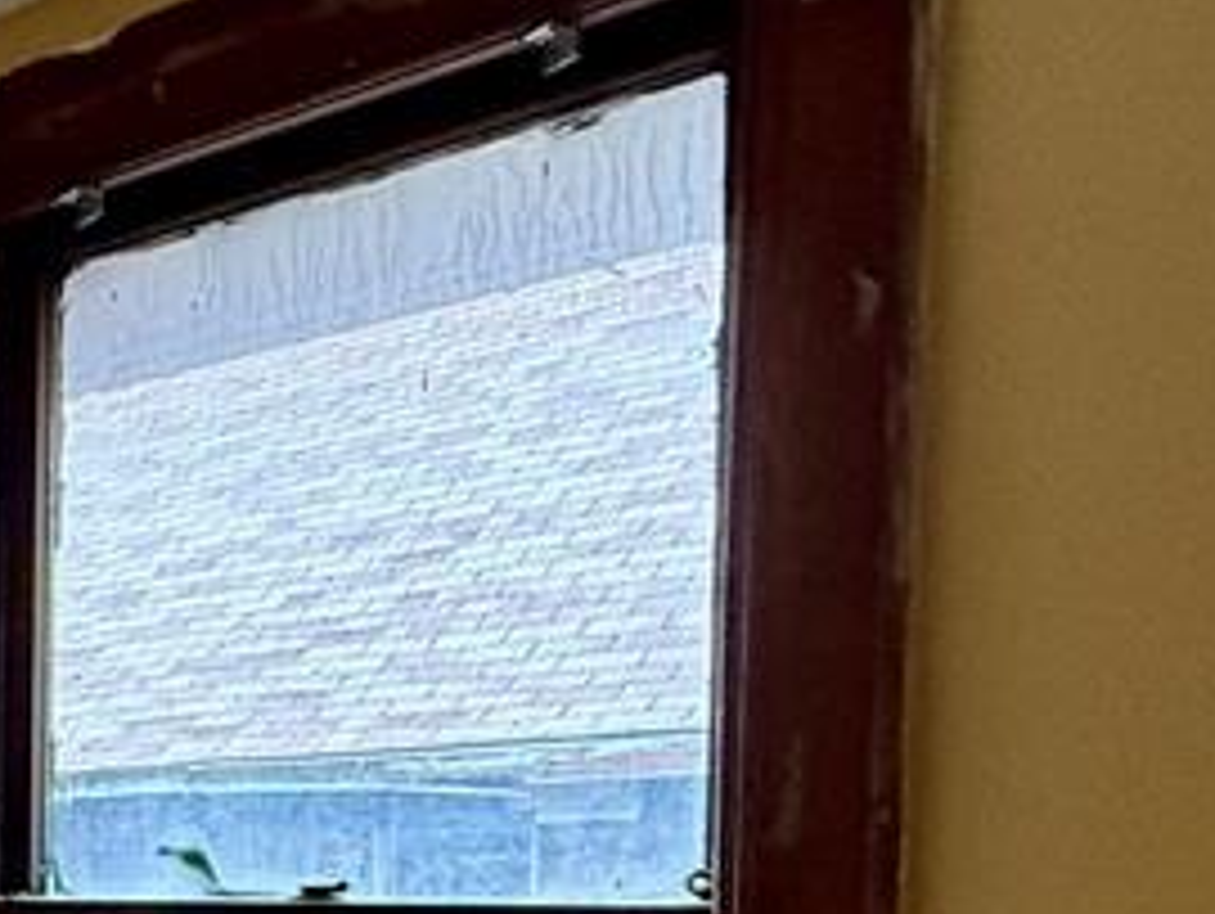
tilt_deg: -1.8
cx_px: -639
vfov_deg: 25.8
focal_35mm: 53
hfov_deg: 25.9
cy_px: 968
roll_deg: -0.1
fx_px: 1862
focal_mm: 2.22
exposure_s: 1/95
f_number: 2.2
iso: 400
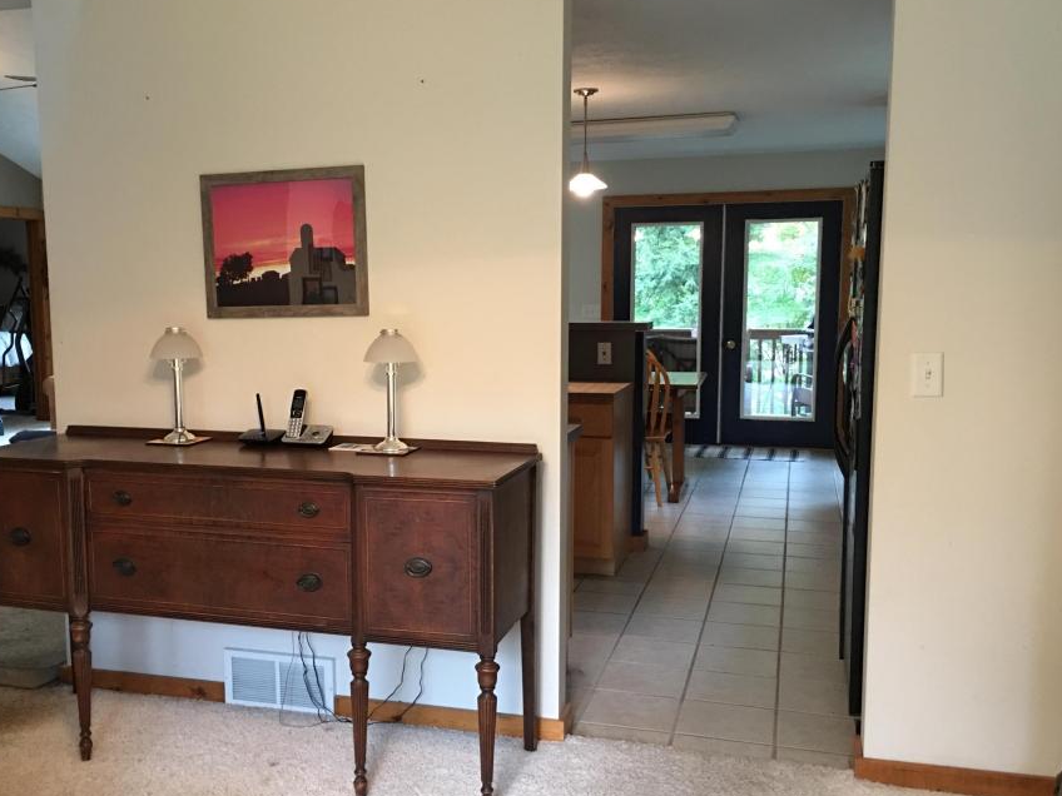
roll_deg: +0.8
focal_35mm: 35
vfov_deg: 40.7
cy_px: 422
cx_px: 463
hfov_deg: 52.5
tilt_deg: -5.9
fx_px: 1074
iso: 100
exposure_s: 1/15
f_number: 2.2
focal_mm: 4.15
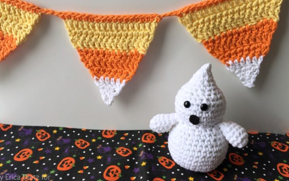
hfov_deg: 59.6
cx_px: 142
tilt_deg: -25.9
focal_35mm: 32
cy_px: 88
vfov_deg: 39.5
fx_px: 252
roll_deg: -2.5
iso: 32
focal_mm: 4.15
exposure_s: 1/215
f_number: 2.2
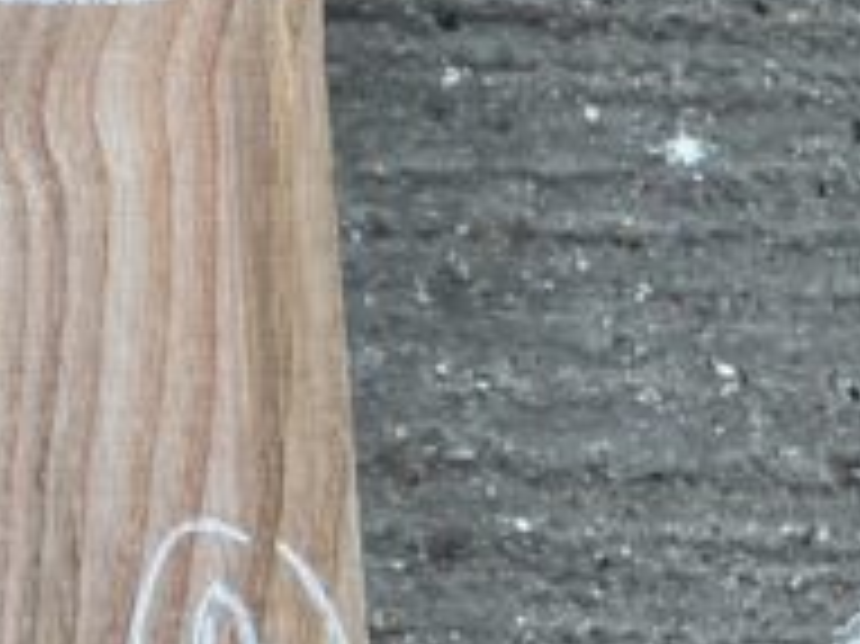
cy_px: 9
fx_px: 2259
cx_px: -410
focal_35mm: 91
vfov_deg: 15.9
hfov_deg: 19.1
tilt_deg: -78.2
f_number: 1.8
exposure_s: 1/120
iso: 20
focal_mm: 3
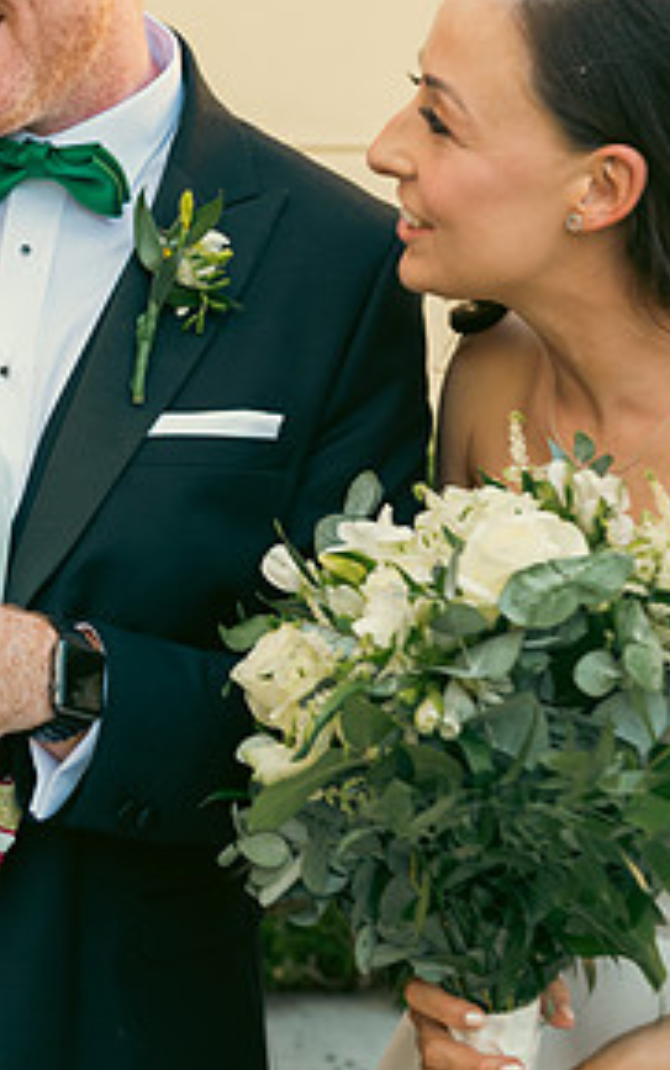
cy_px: 402
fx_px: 2684
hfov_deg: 14.1
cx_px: 96
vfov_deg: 22.5
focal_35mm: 92
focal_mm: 45
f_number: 5
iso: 200
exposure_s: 1/200
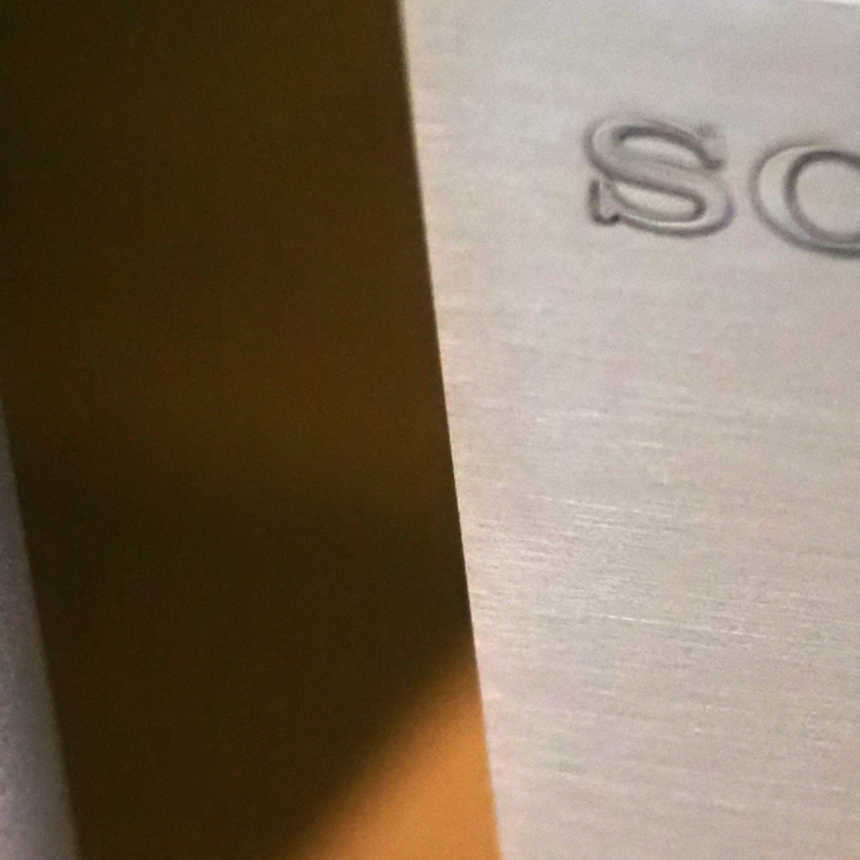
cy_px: 634
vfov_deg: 11.9
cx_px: 1255
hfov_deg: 11.4
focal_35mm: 147
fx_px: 4132
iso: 5000
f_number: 2.8
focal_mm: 28
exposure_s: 1/60
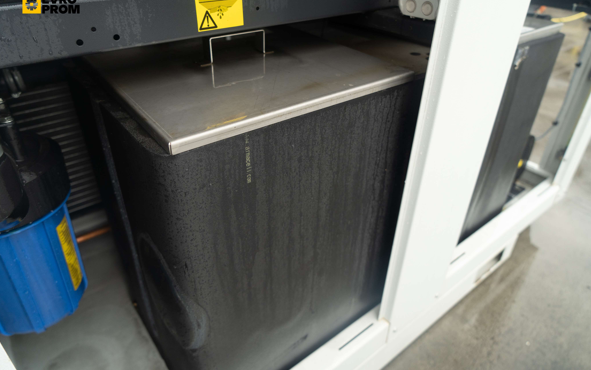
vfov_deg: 49.2
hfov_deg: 72.5
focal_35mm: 25
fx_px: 403
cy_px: 173
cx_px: 299
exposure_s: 1/160
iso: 800
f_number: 4
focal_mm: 24
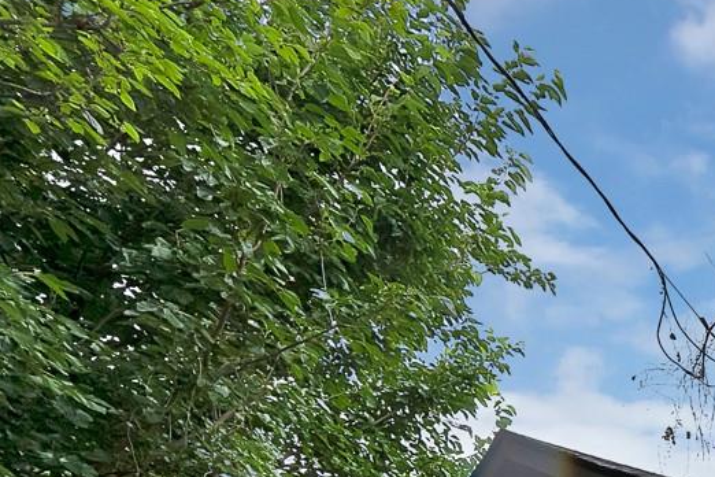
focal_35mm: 46
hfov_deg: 23.0
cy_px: 851
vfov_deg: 20.7
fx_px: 914
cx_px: 1271
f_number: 9
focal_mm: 12
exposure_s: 1/320
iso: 640
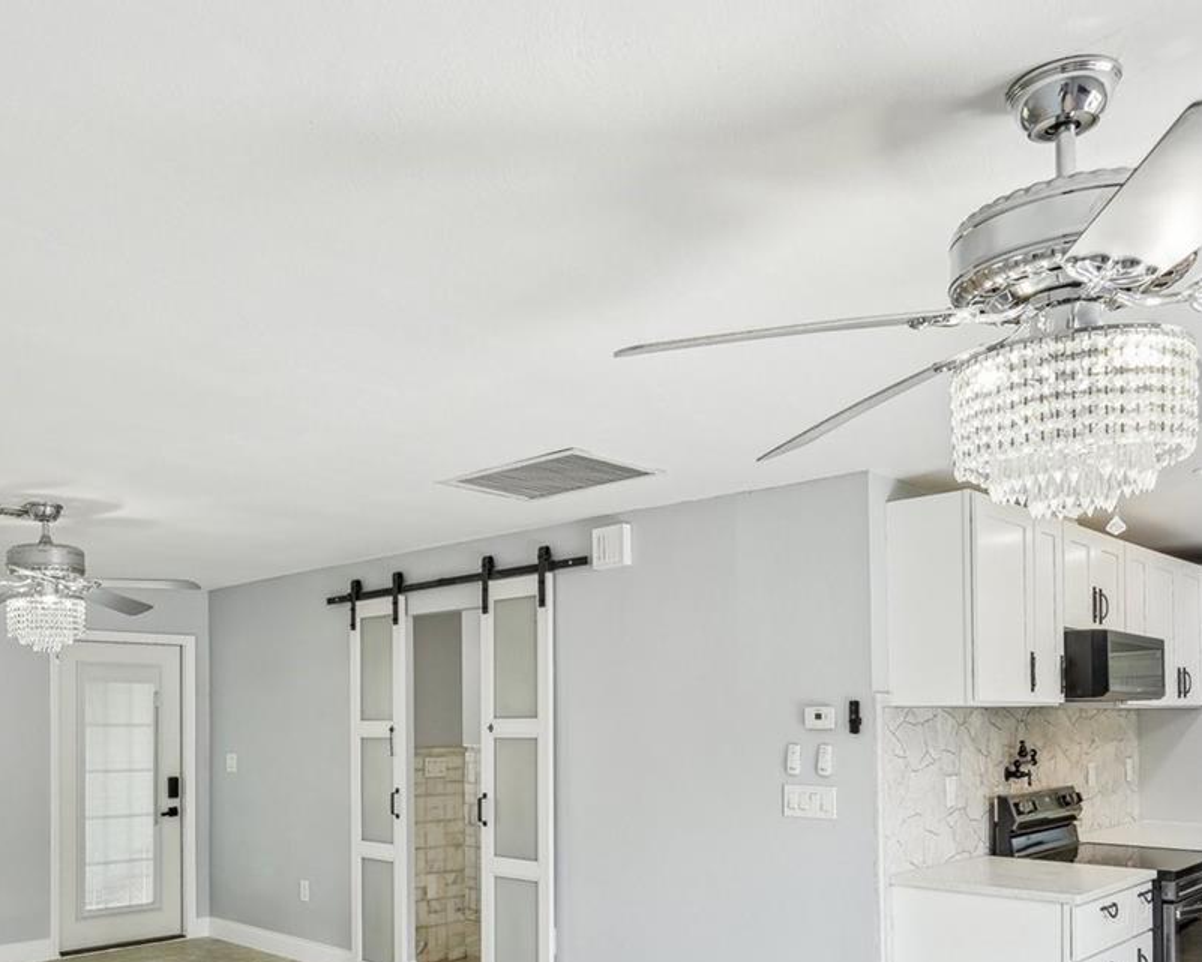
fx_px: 1067
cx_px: 453
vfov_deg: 47.1
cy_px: 692
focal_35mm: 30
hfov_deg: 58.1
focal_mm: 16
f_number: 4.5
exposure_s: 1/200
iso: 400
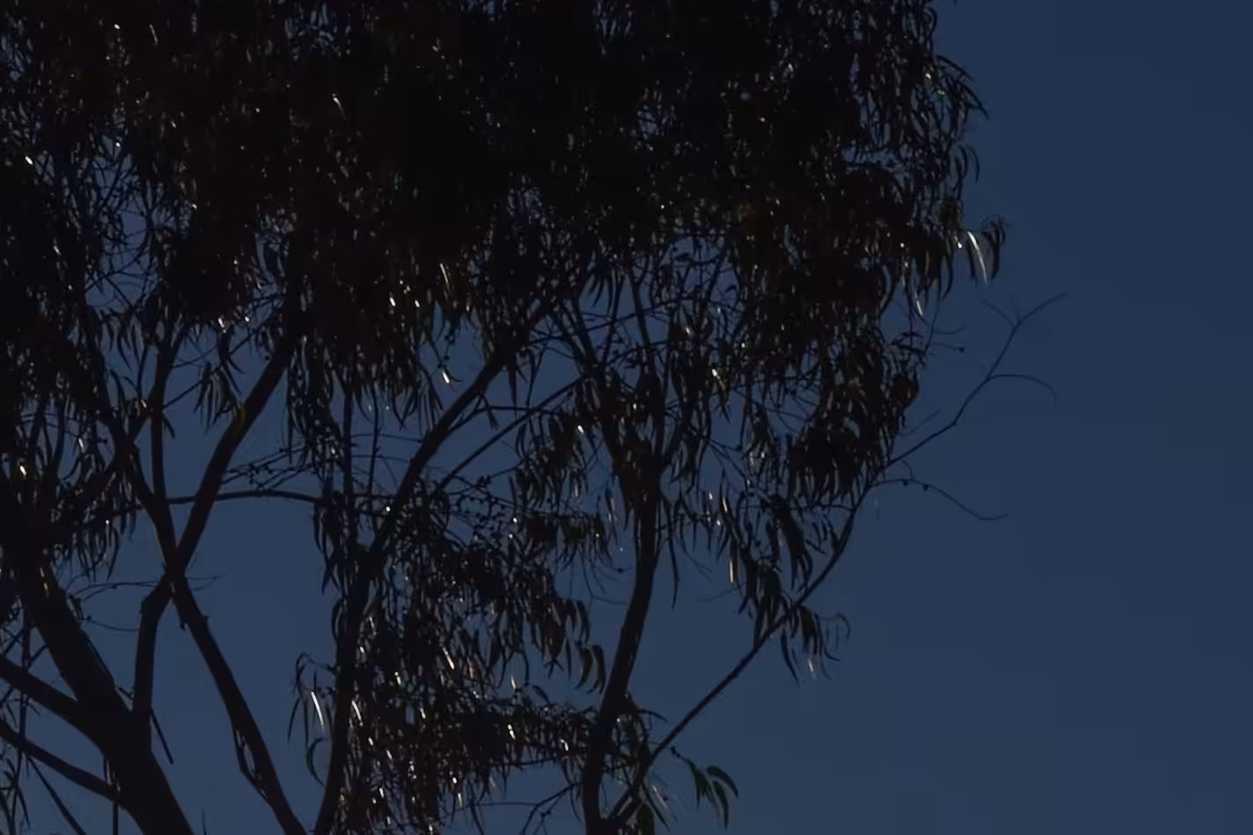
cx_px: -707
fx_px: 11030
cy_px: 1485
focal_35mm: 317
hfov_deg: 6.4
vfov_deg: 4.3
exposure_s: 1/1000
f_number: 16
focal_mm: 50
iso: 100
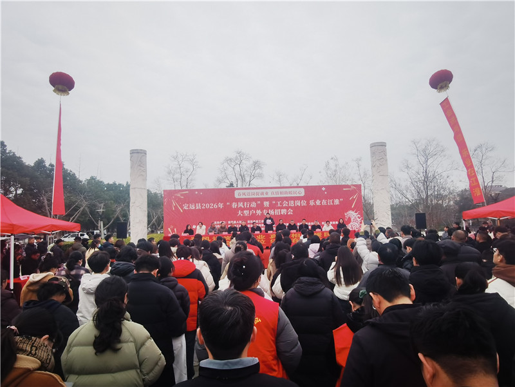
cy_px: 194
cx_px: 258
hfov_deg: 76.4
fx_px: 327
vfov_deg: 61.1
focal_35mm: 22
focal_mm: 2.26
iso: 50
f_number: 2.2
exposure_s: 1/362
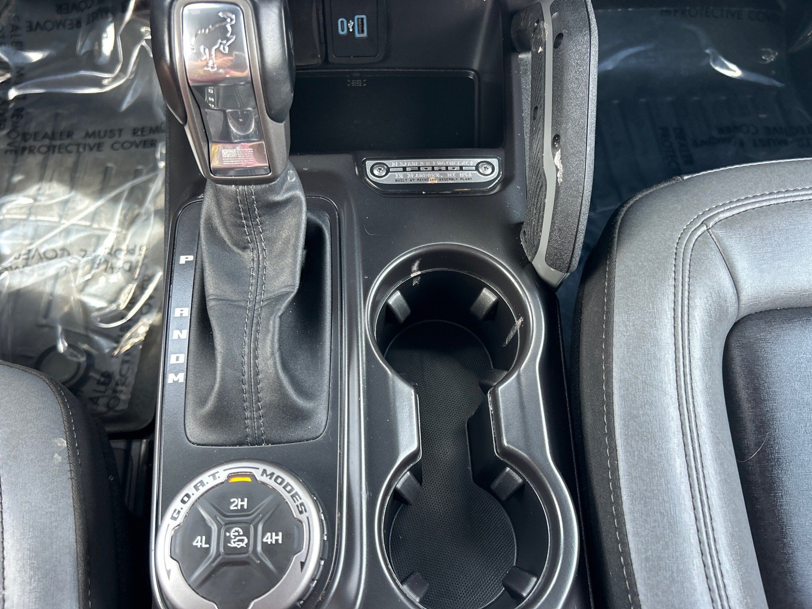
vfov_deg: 53.1
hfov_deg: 67.3
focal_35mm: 26
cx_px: 406
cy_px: 304
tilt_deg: -64.3
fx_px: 610
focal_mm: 5.7
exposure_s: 1/85
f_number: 1.5
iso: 125
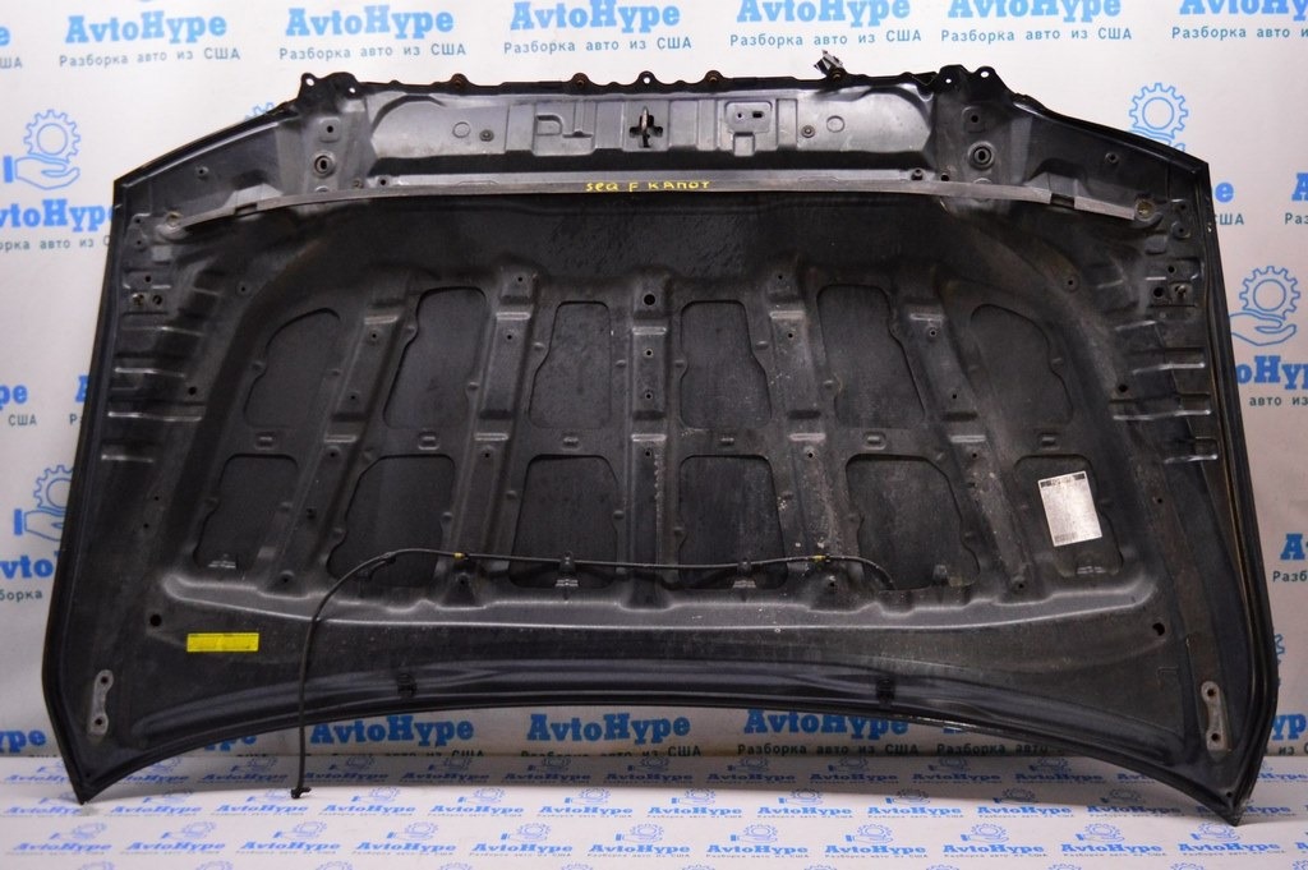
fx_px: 1307
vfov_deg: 36.8
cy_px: 435
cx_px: 654
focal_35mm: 36
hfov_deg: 53.2
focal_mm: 24
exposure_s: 1/400
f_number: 4
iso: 3200
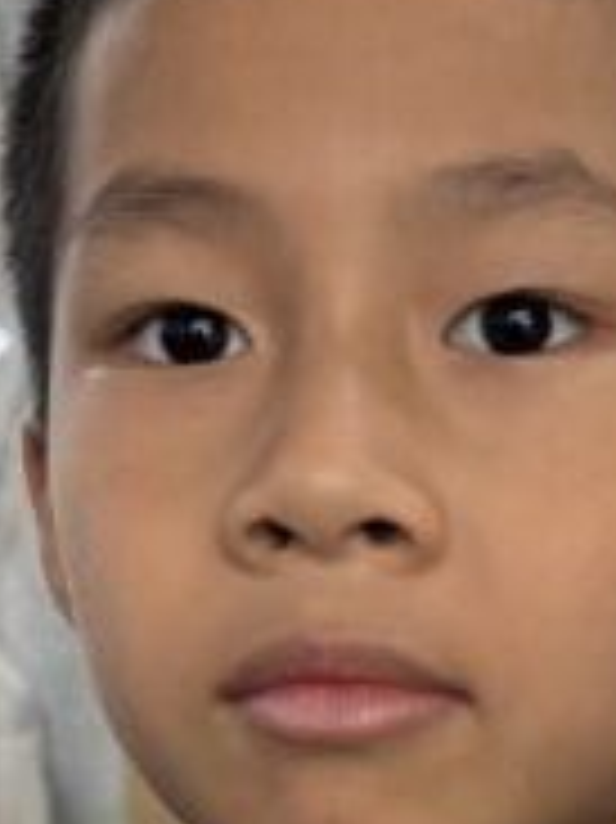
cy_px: 1247
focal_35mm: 131
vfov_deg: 14.1
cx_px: 499
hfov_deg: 11.3
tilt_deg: -8.4
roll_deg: +1.8
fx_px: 3112
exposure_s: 1/100
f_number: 1.78
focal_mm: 6.76
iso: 80
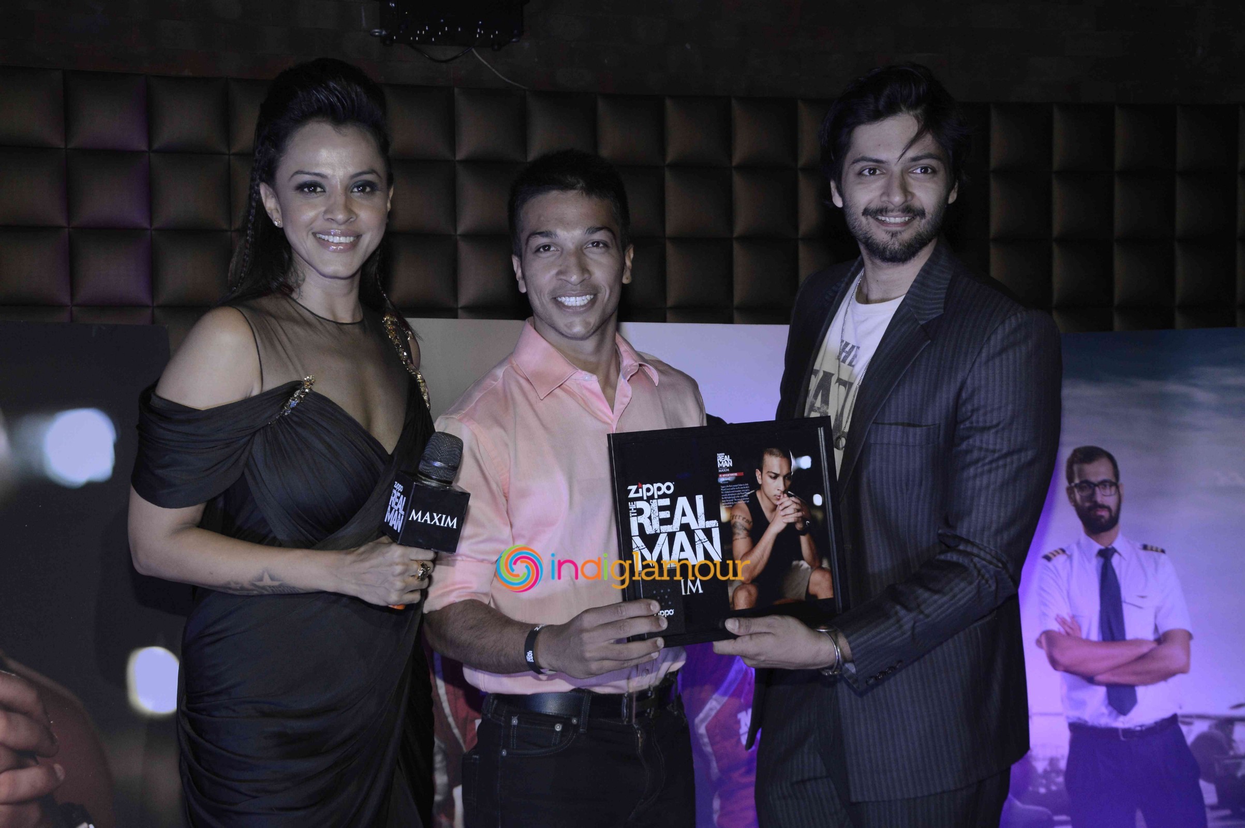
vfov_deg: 23.7
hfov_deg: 35.1
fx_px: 1970
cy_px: 414
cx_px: 622
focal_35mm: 57
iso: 800
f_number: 6.3
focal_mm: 38
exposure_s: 1/160
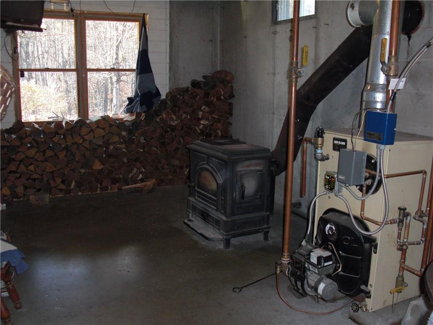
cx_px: 216
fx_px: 450
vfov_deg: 39.7
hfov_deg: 51.4
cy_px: 162
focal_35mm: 36
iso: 200
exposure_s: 1/60
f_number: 2.8
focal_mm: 6.3
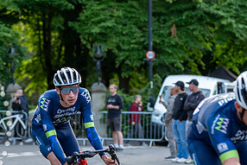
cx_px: 65
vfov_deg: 9.7
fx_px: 975
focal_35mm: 142
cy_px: 81
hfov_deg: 14.4
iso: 1000
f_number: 2.8
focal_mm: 70
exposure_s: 1/800
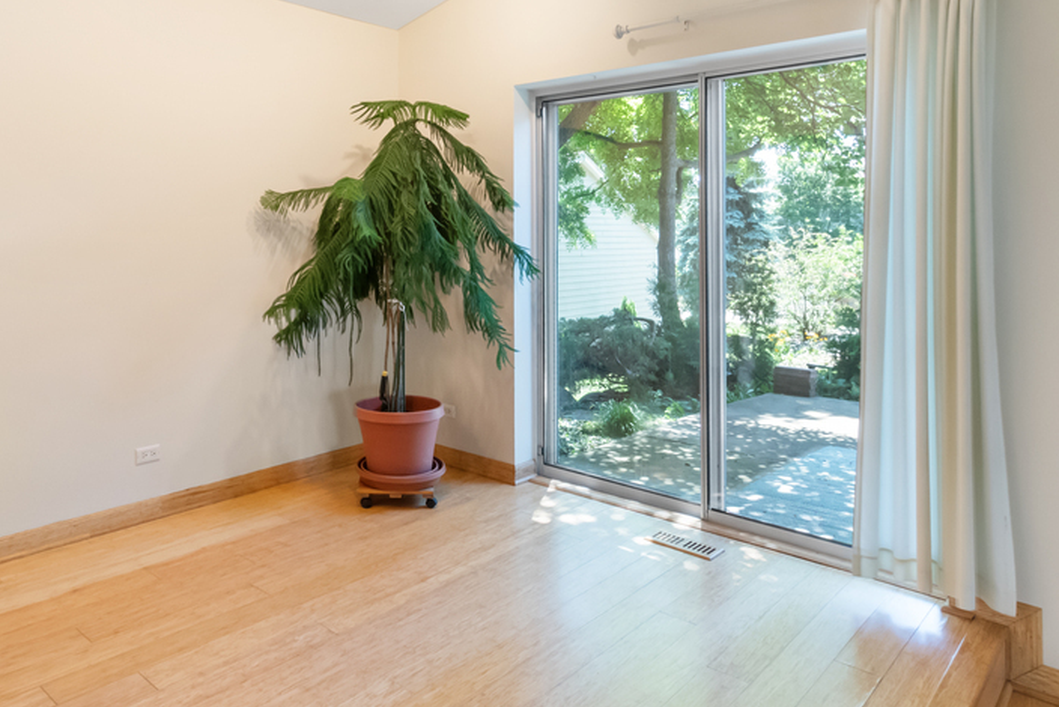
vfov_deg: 55.1
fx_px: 677
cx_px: 363
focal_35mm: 23
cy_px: 335
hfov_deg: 74.0
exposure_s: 1/30
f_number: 9
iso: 1000
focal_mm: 10
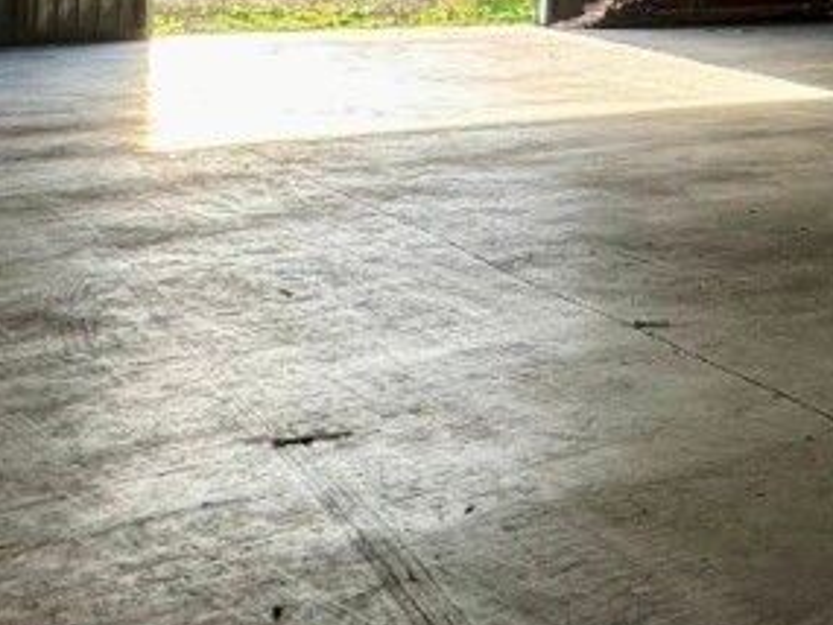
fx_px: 1420
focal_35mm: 59
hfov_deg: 25.9
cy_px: -120
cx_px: 1190
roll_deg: -0.2
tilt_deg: +2.8
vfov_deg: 22.9
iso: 40
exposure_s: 1/117
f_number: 2.2
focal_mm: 2.22
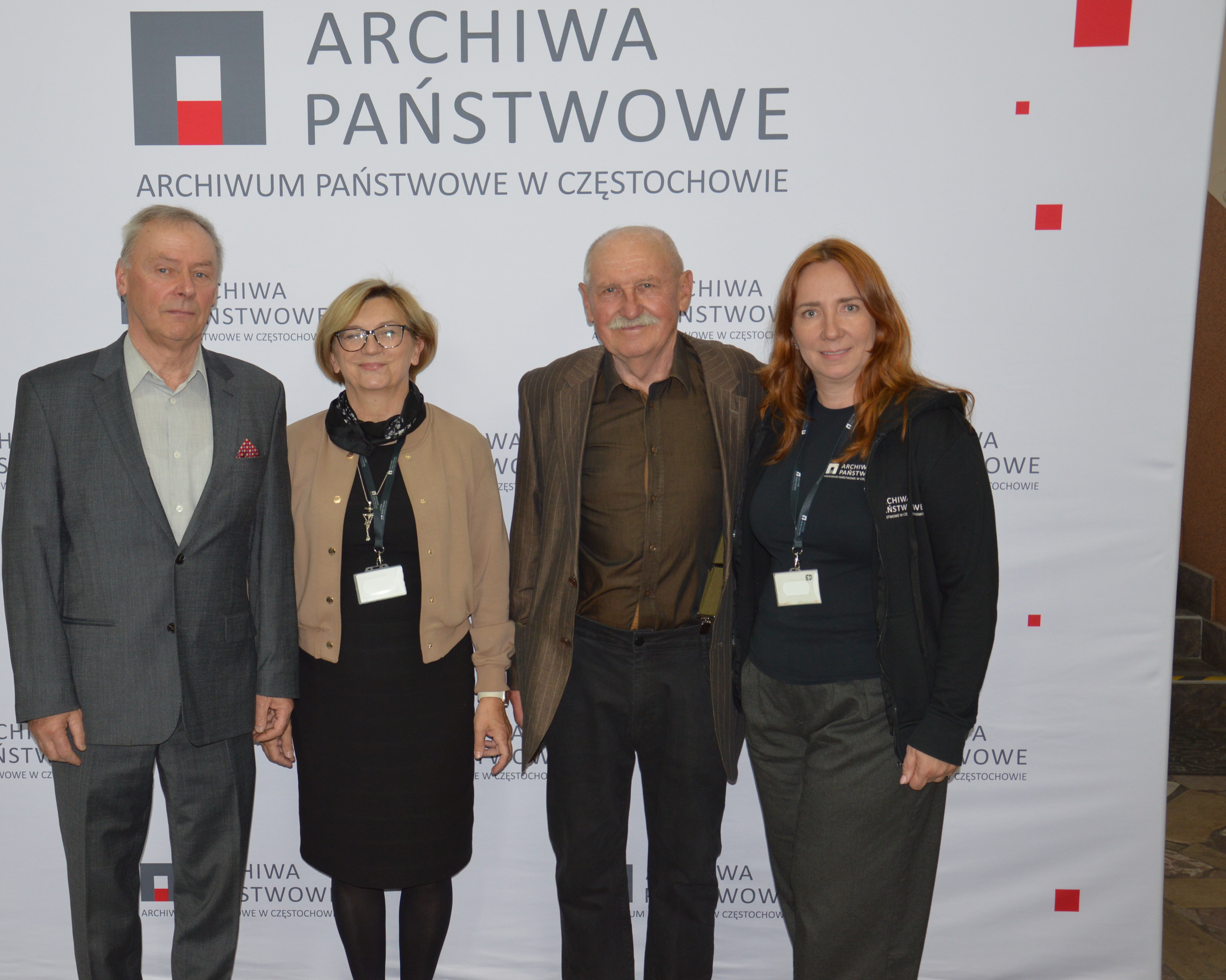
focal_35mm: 45
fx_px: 1633
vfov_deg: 33.4
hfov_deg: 41.0
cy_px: 481
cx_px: 483
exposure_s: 1/30
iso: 360
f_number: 4
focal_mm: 26
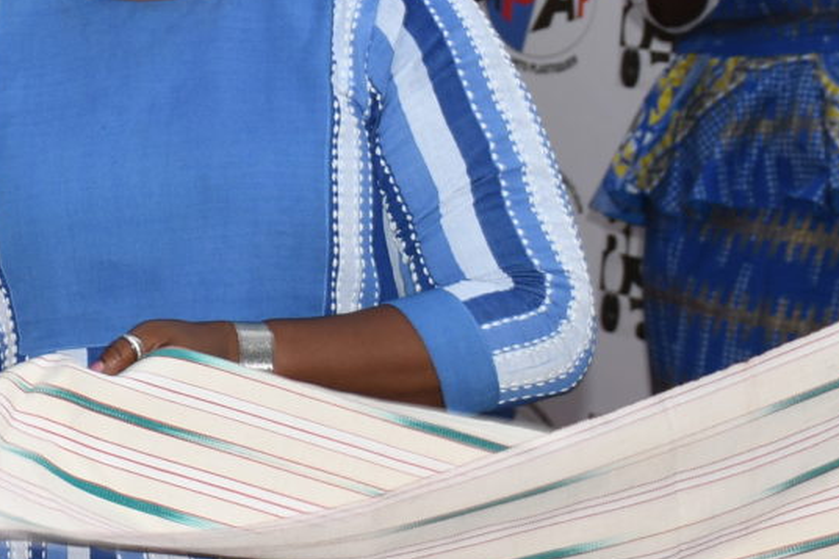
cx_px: -239
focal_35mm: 195
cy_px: 32
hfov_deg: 10.3
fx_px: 4543
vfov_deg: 7.0
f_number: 4.2
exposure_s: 1/60
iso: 200
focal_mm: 34
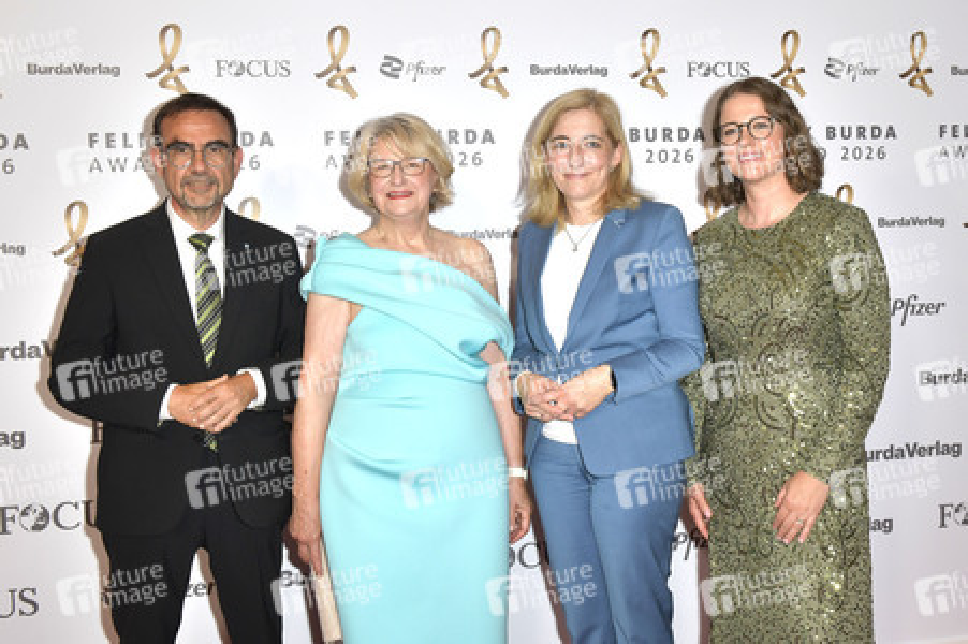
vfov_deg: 41.1
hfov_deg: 58.8
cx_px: 484
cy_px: 322
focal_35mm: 32
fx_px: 860
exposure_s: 1/200
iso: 640
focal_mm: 32
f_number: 6.3
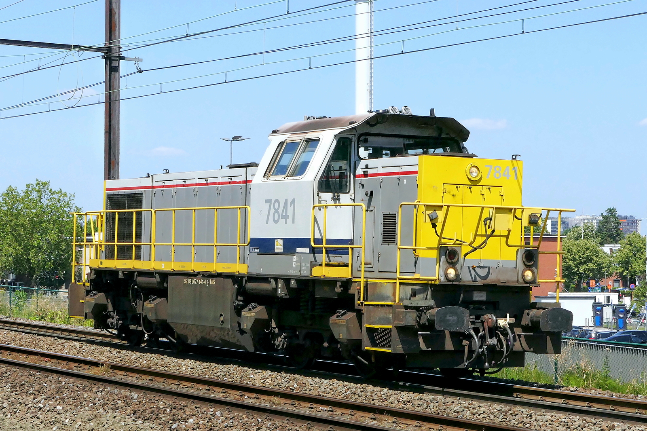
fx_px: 1455
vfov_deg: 16.8
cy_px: 216
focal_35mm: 81
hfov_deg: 25.1
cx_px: 324
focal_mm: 29.8
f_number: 10
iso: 500
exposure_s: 1/800
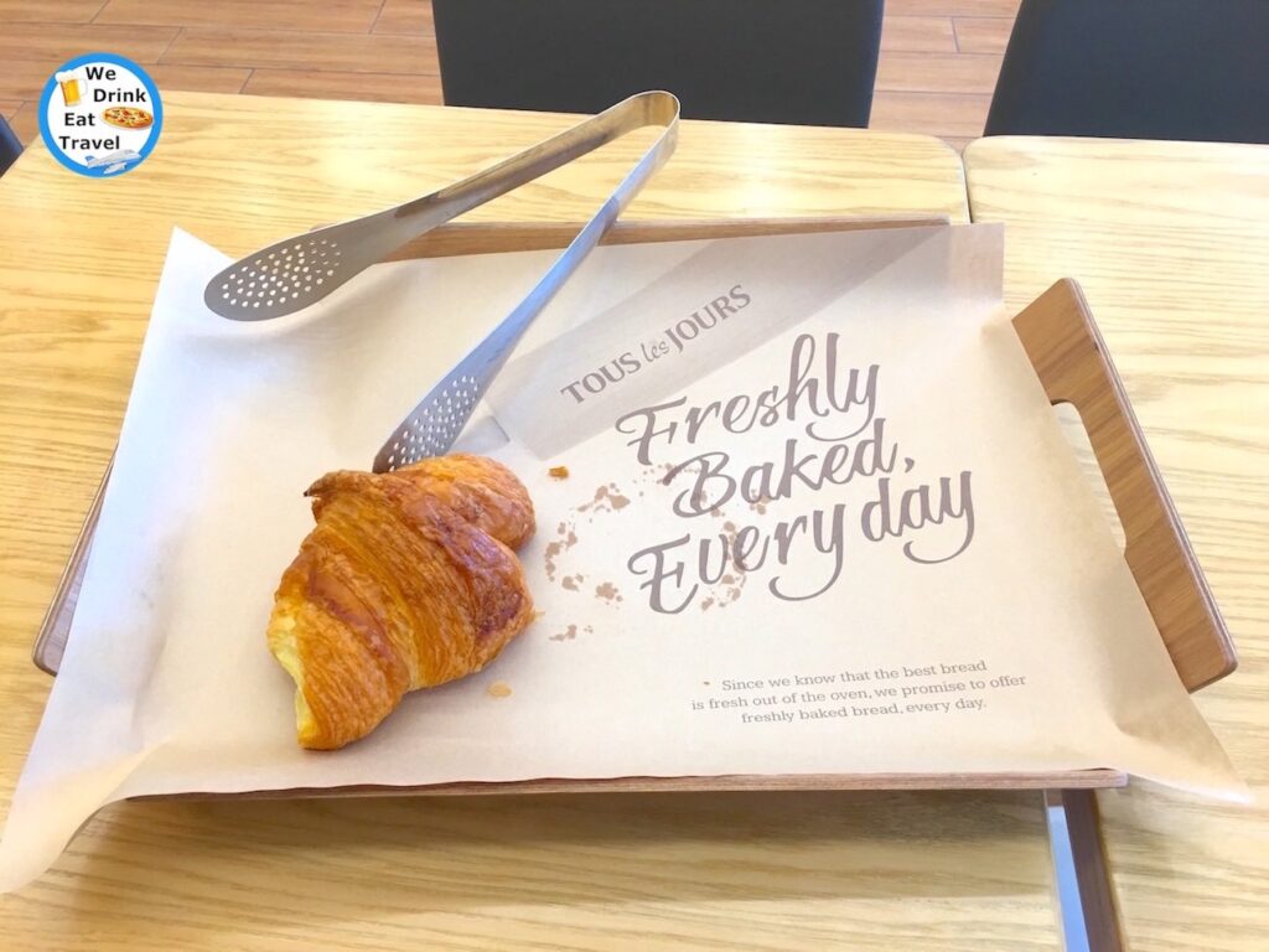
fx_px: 1063
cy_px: 476
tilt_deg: -48.3
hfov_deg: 61.7
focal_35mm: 29
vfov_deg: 48.2
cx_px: 634
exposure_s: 1/33
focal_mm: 4.15
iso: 32
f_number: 2.2
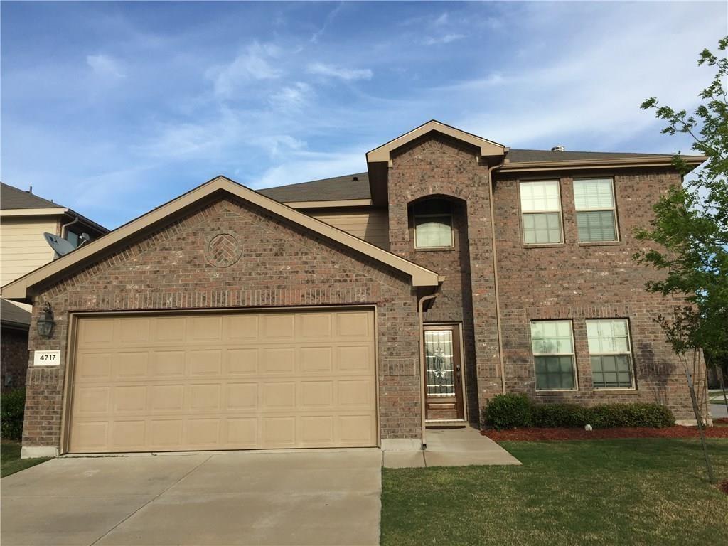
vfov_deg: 48.2
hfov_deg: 61.7
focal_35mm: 29
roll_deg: +0.3
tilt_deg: +10.1
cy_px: 273
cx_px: 364
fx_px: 610
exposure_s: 1/1522
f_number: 2.2
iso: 32
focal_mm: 4.15
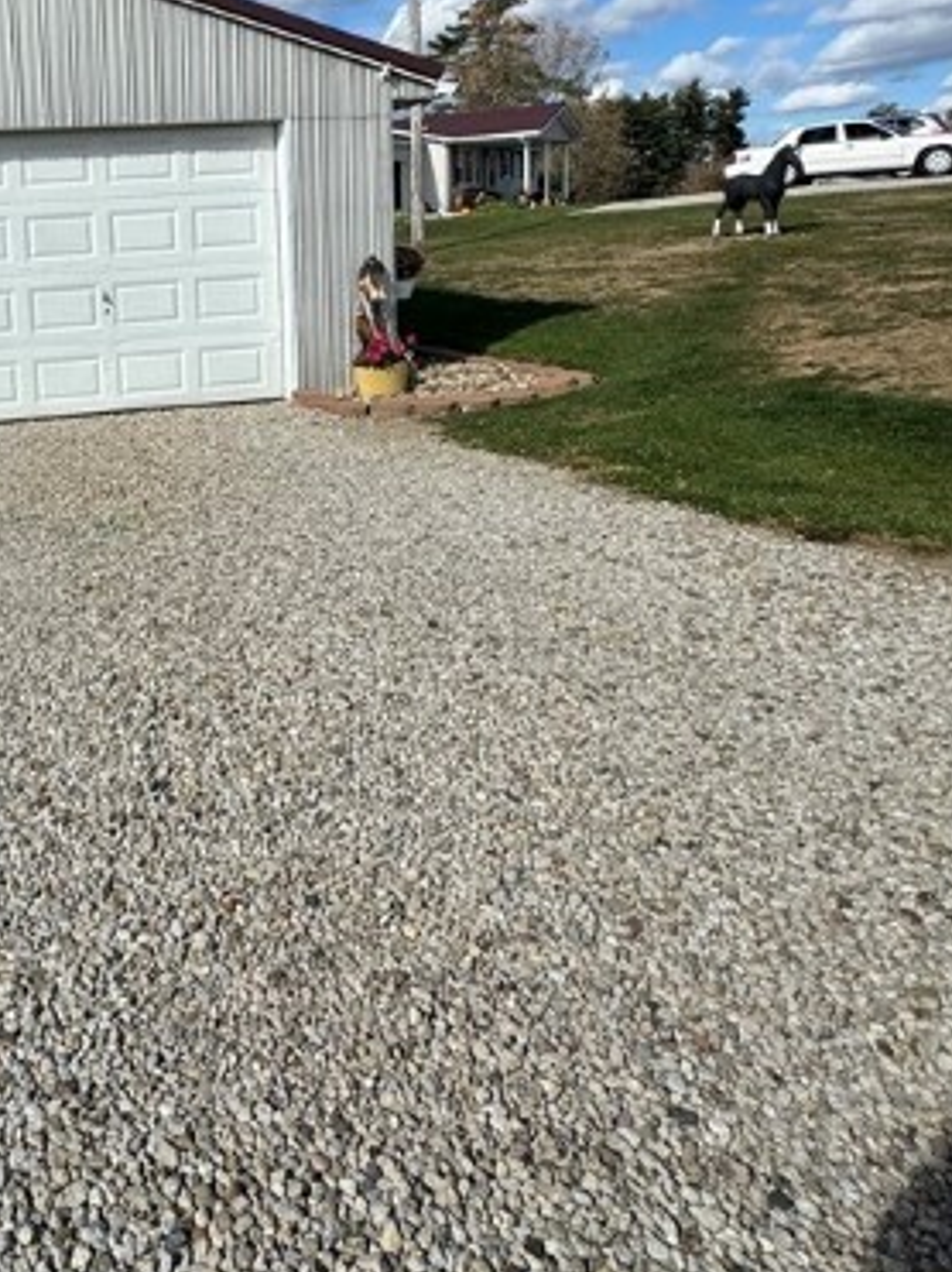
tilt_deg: -7.2
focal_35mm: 29
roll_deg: +3.1
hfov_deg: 43.9
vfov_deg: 59.6
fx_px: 1064
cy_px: 381
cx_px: 92
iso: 50
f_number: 2.2
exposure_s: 1/3906
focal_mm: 2.22
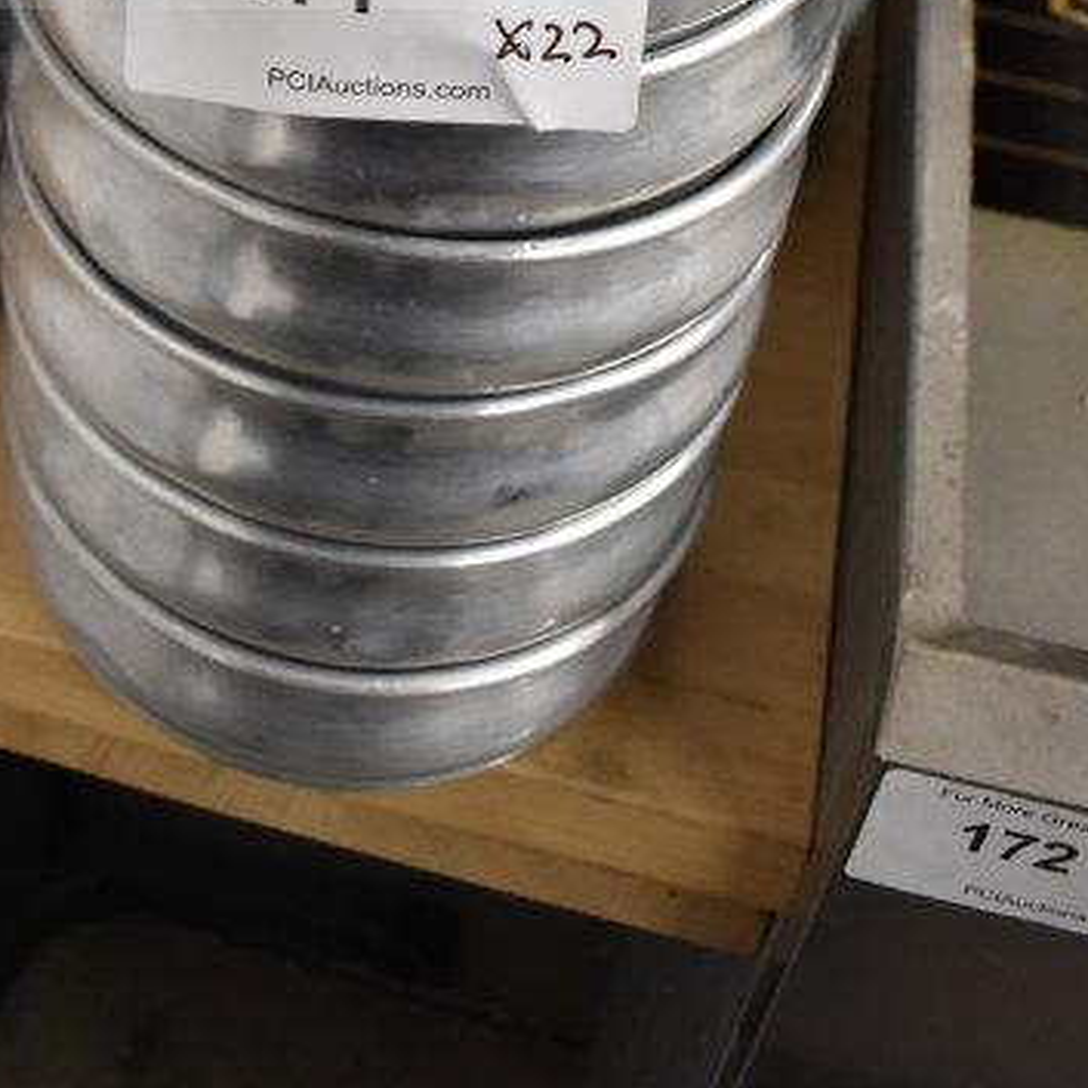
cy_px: -236
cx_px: 216
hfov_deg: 25.6
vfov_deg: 23.7
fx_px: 2347
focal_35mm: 66
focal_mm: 20
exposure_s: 1/30
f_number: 3.5
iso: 1100
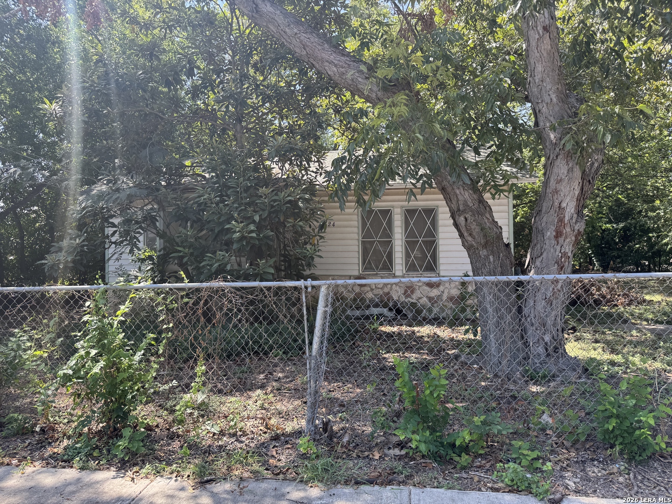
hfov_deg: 71.6
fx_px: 466
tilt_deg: -1.0
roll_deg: +0.2
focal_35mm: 24
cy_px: 252
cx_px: 336
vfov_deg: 56.8
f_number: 1.78
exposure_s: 1/567
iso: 80
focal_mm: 6.76
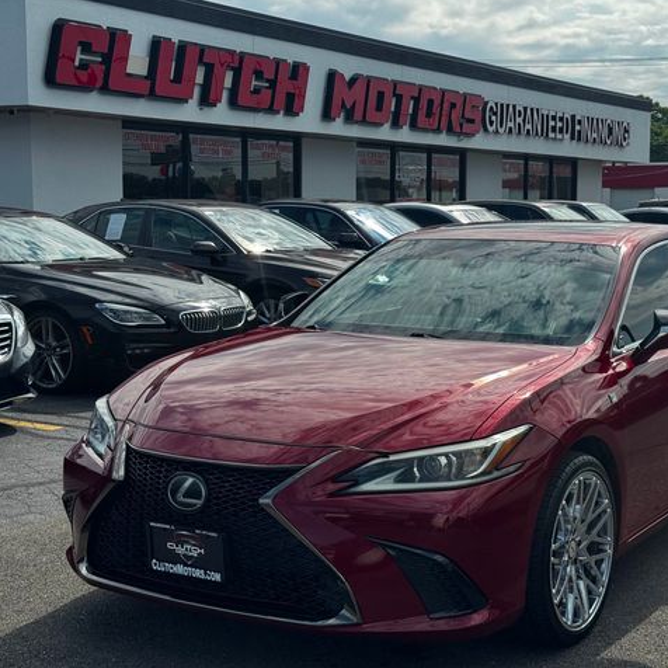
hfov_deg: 30.0
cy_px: 333
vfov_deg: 30.0
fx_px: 1244
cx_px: 403
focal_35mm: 57
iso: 64
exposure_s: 1/5376
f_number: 1.78
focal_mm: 6.76
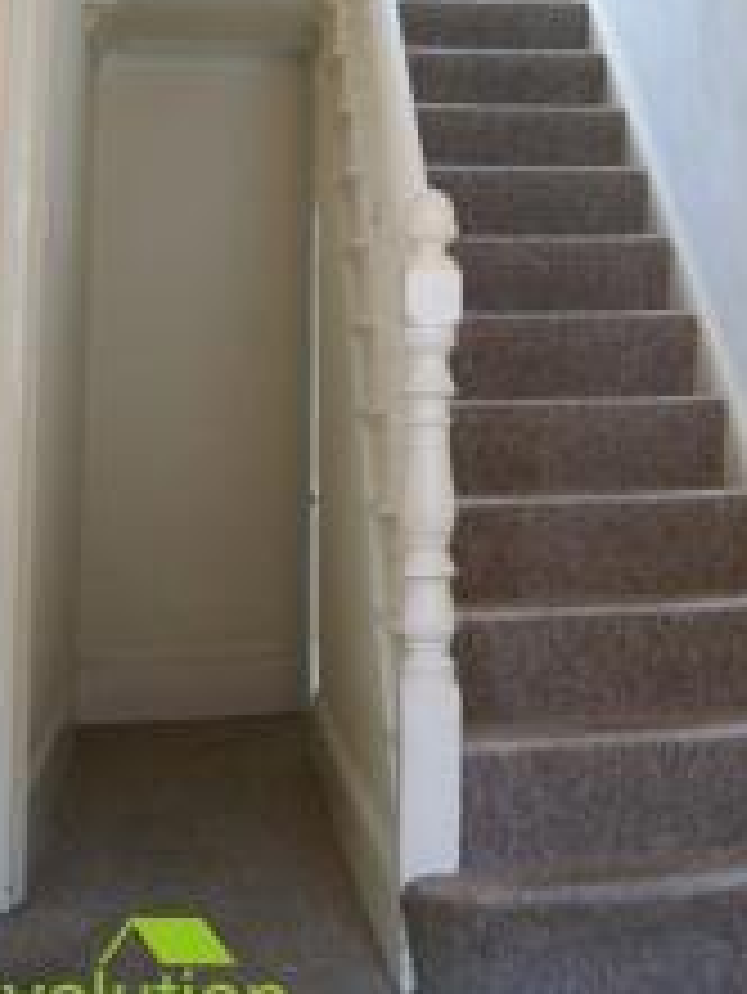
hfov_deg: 25.3
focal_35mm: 57
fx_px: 1638
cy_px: 106
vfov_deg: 32.2
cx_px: 590
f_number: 3.5
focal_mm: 20
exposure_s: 1/4
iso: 100
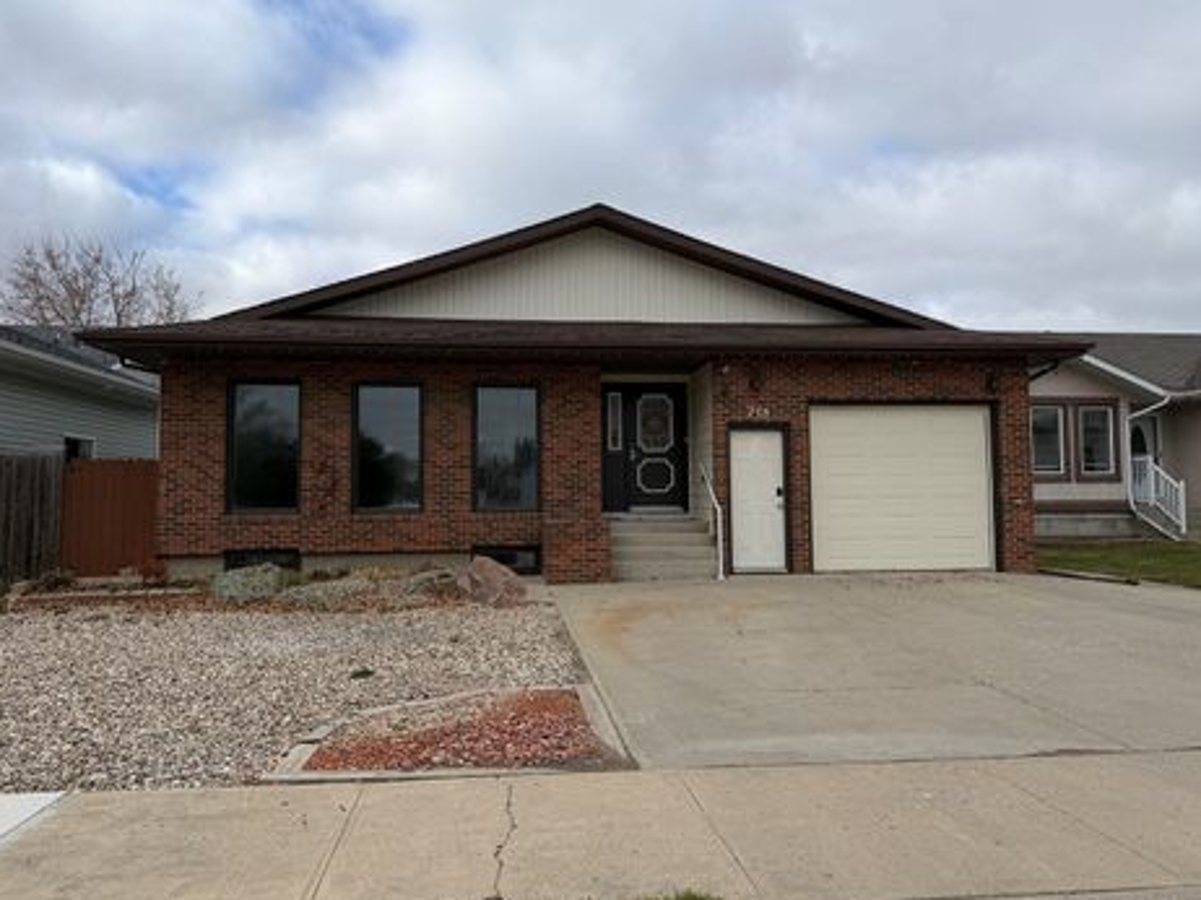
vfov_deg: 53.0
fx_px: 902
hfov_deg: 67.3
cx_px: 585
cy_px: 446
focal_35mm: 26
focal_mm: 6.76
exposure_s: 1/3425
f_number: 1.78
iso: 80
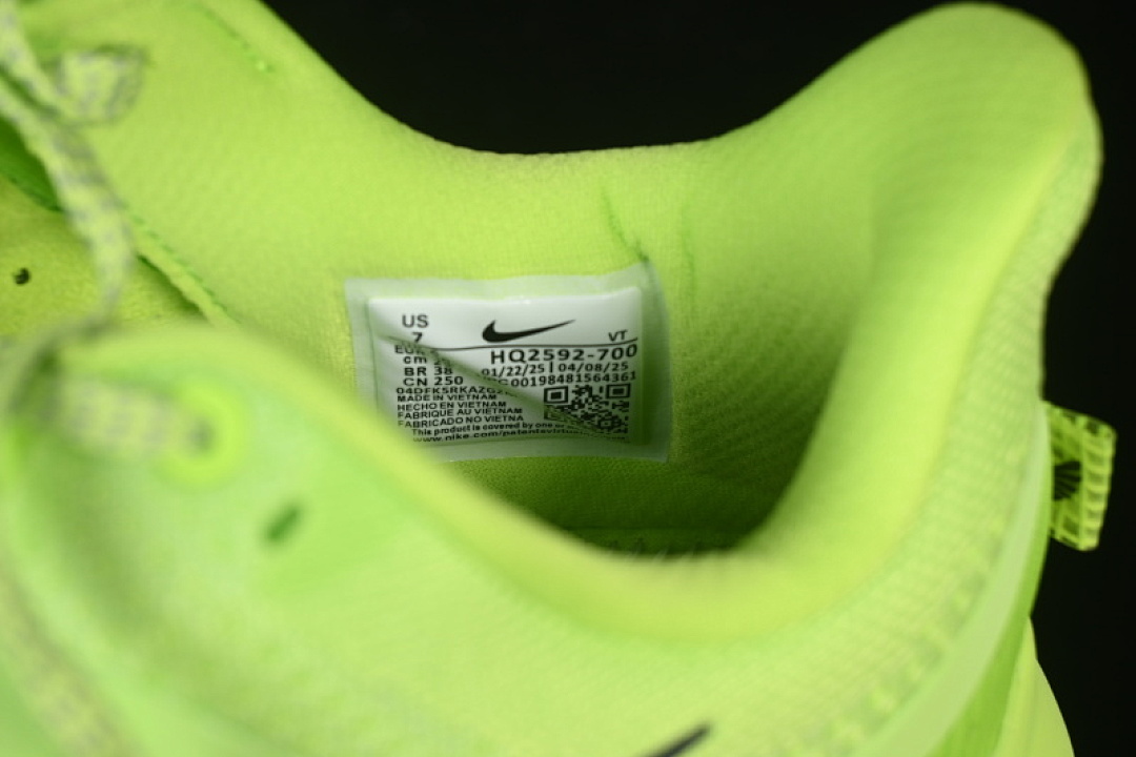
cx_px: 568
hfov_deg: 27.0
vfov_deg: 18.2
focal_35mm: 75
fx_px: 2366
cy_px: 378
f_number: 7.1
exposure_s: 1/80
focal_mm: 50
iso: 160
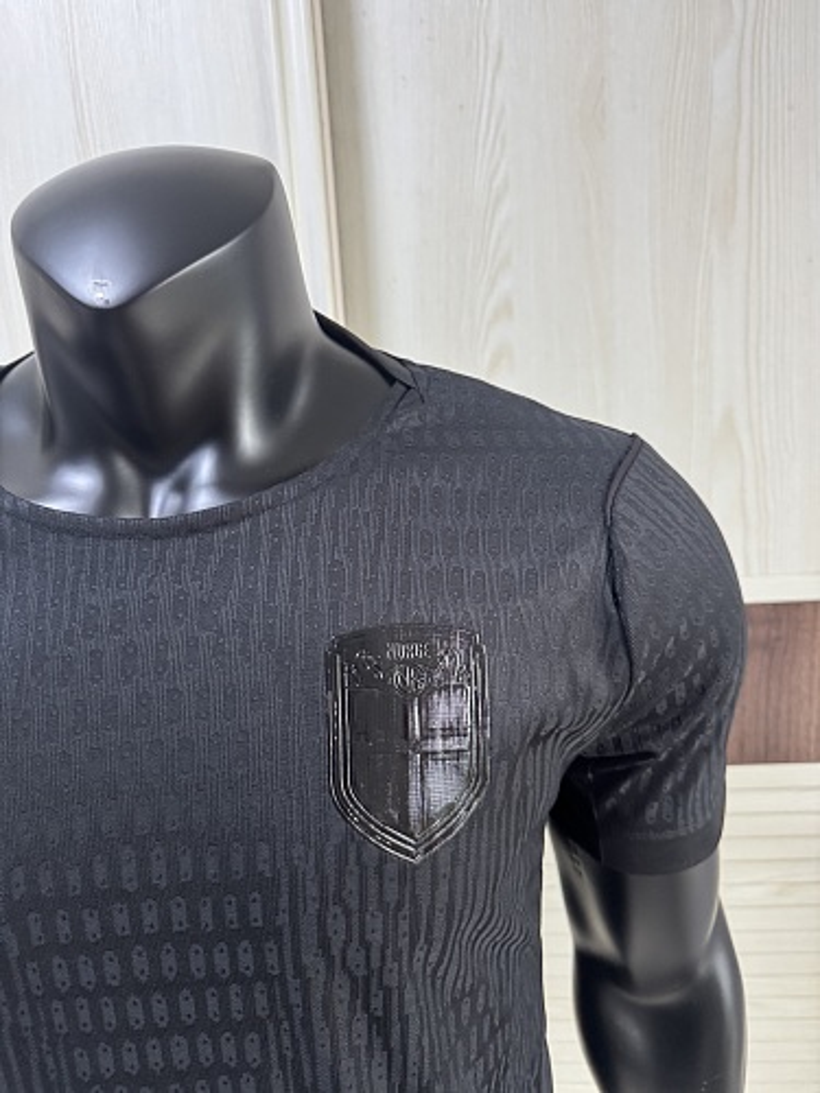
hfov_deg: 56.8
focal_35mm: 24
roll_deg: +4.7
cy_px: 546
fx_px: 758
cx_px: 410
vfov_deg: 71.6
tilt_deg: -11.4
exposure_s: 1/60
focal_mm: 6.76
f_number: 1.78
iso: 250
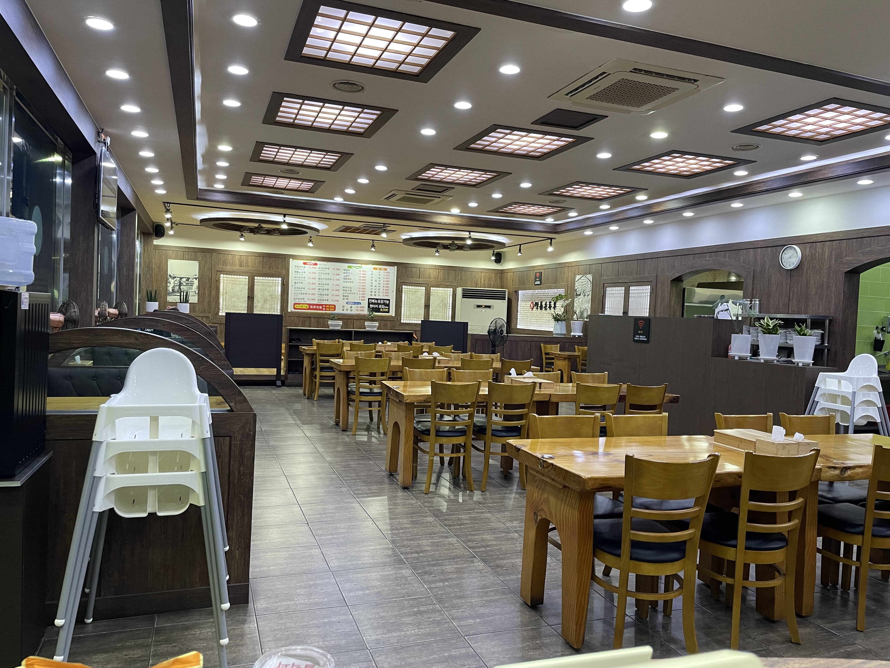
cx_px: 445
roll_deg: -2.5
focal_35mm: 26
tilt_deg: -1.4
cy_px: 334
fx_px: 668
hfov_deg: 67.3
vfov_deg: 53.1
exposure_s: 1/60
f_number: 1.6
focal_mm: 4.2
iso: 200
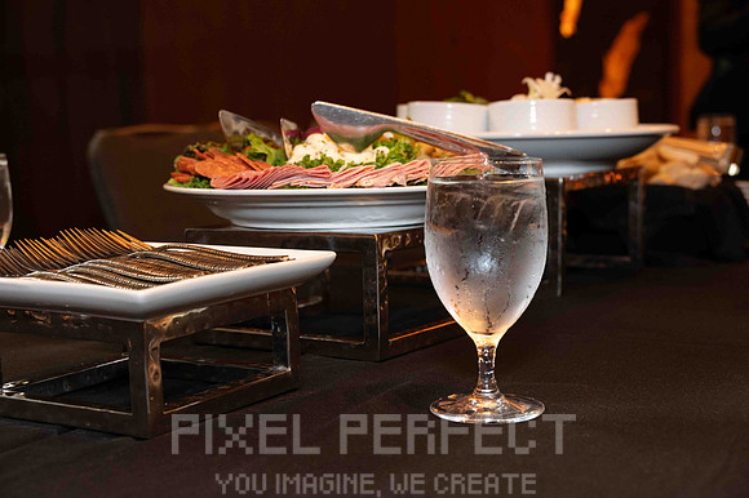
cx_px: 374
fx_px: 1164
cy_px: 249
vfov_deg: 24.2
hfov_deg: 35.7
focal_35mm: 56
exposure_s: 1/60
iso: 4500
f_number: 5.6
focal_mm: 56
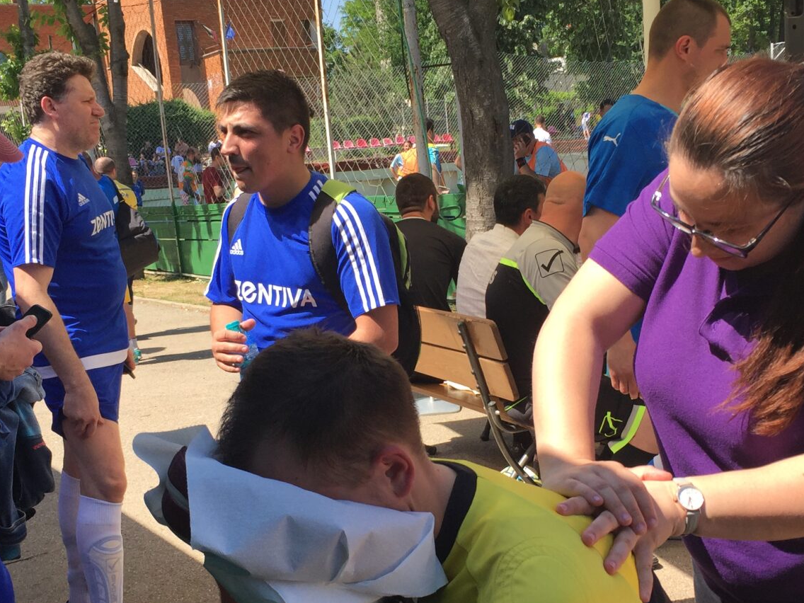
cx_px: 410
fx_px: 1138
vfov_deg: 29.6
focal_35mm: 49
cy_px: 341
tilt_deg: -8.5
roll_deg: +4.0
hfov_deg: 38.9
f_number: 2.2
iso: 32
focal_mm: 4.15
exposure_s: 1/964
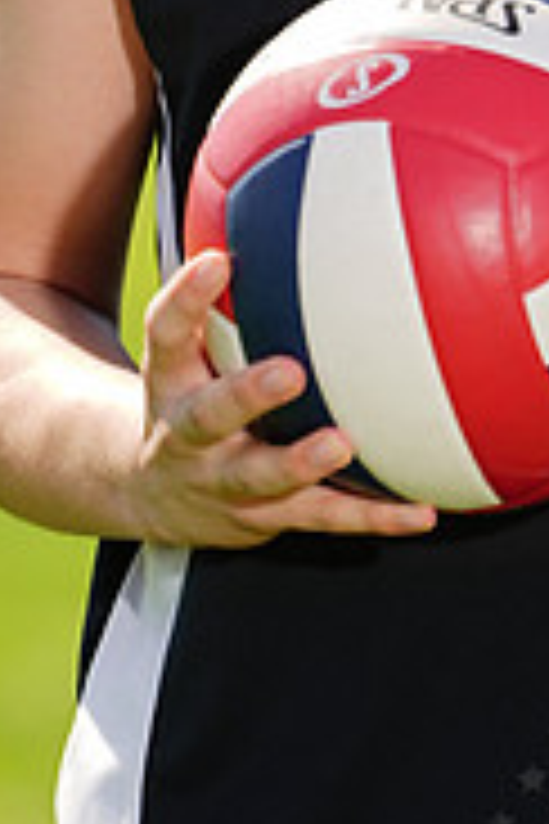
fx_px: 26670
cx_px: 646
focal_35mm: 1166
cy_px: -266
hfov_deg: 1.2
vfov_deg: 1.8
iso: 64
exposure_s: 1/200
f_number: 6.3
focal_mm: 367
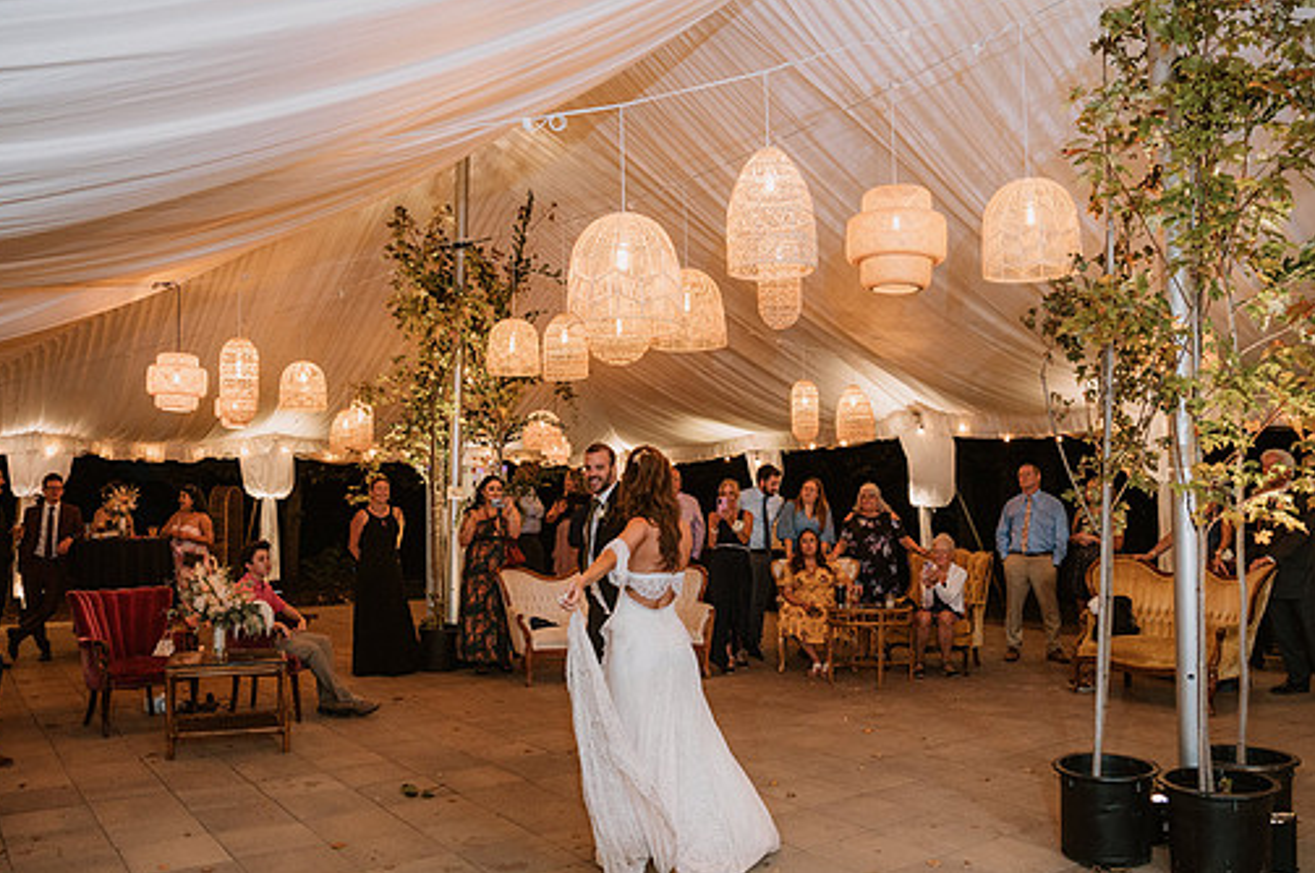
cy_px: 486
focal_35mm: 29
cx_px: 599
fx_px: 1058
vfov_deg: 44.8
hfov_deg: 63.6
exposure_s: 1/200
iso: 2500
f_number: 2.8
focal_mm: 24
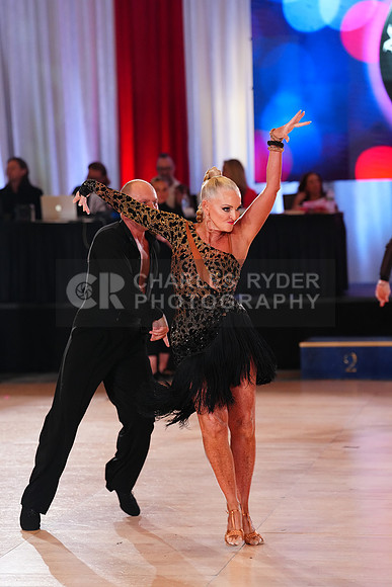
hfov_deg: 11.7
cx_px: 196
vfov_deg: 17.5
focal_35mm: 117
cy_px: 294
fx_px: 1910
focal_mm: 117
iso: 3200
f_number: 3.2
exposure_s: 1/640
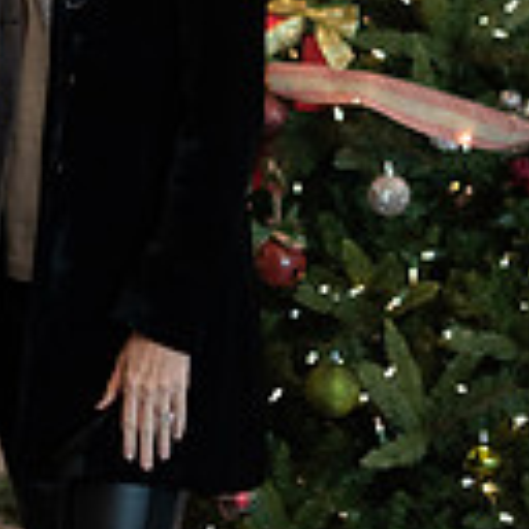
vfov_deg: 11.7
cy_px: 194
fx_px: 2576
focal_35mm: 149
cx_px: 0
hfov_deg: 11.6
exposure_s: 1/320
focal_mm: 50
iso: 1250
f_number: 1.8
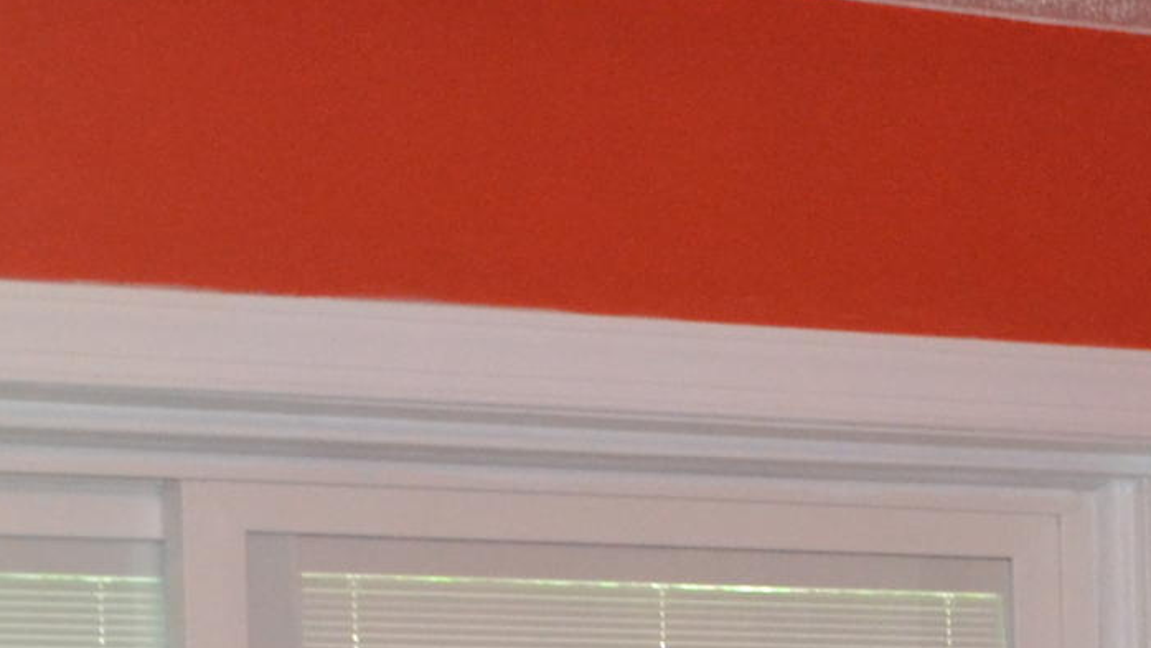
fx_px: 4945
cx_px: 1377
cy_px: 1143
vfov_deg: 7.3
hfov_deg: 12.9
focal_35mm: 162
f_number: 4
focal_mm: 24
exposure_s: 1/60
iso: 1400
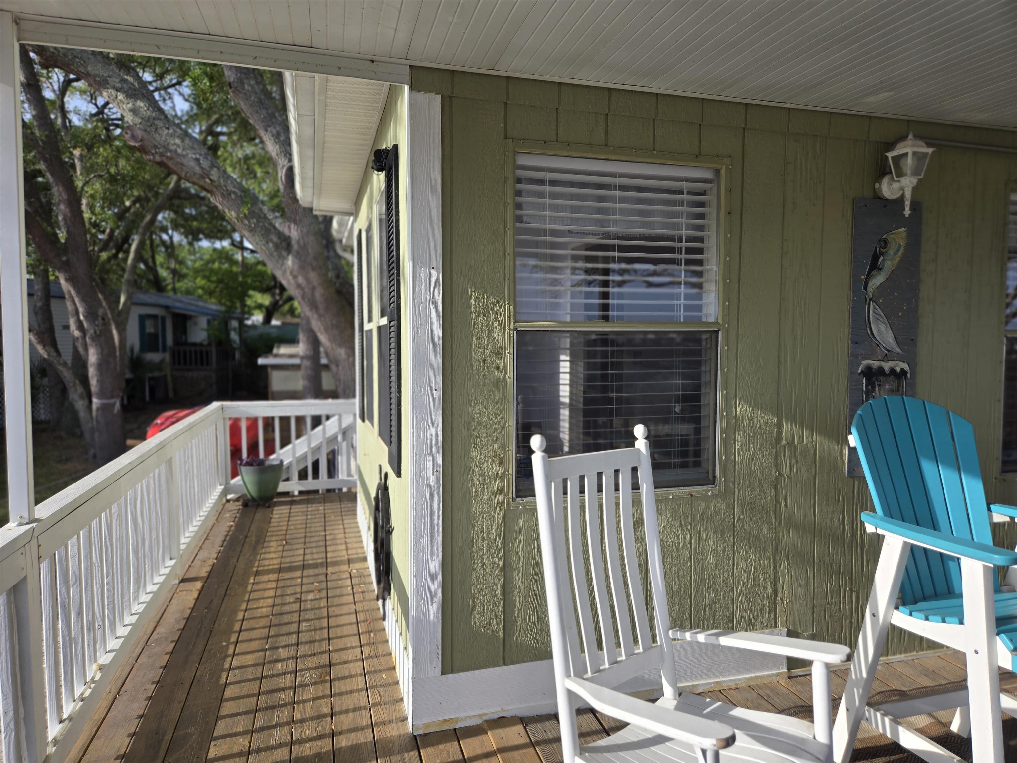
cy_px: 382
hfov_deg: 73.9
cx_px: 508
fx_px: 676
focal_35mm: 23
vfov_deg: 58.9
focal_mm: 5.4
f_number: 1.8
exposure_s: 1/1102
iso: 25
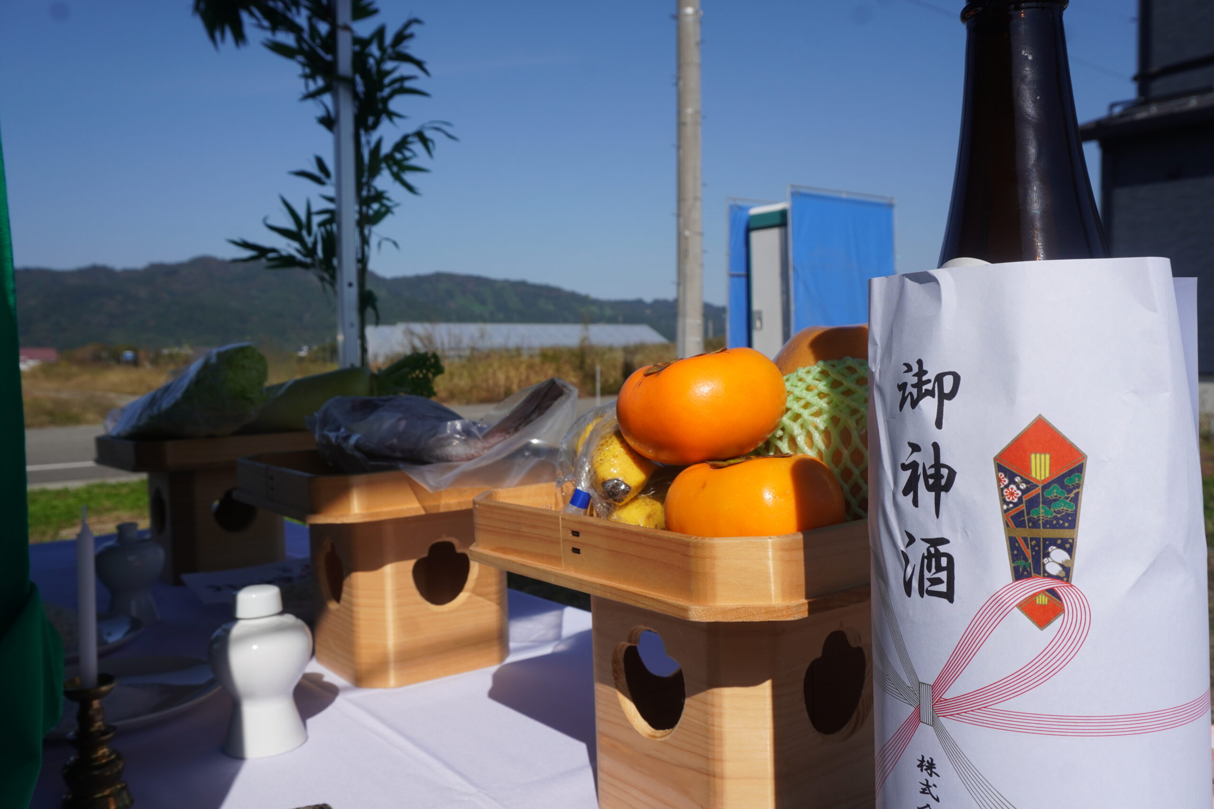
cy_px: 404
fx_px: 1012
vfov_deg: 43.6
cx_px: 607
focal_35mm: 30
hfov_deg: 61.9
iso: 100
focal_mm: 20
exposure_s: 1/320
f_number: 10
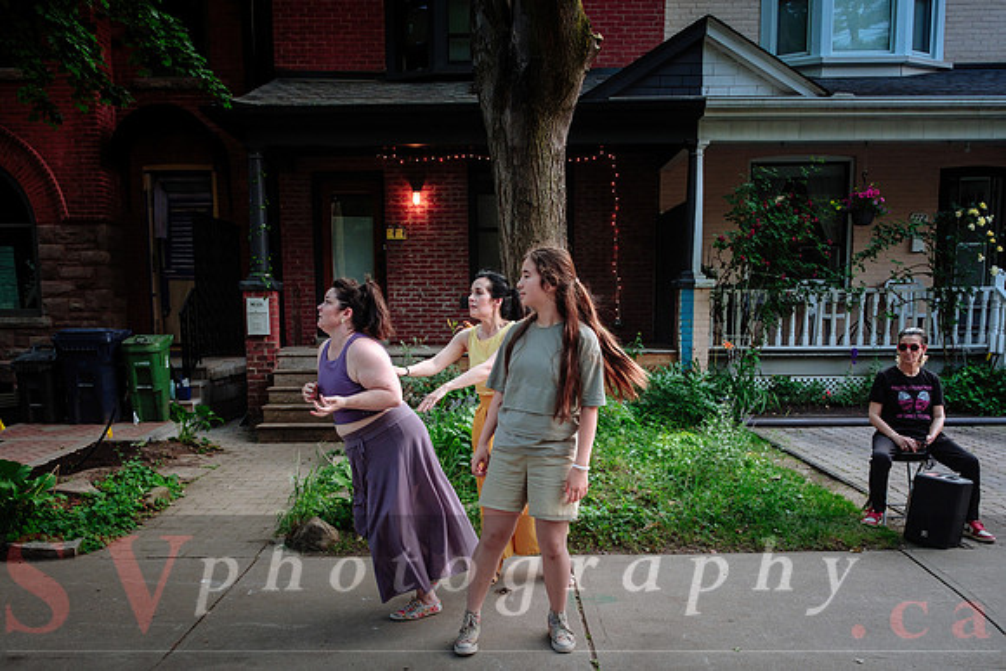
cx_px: 472
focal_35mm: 33
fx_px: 920
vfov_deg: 39.8
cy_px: 420
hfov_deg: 57.3
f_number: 1.8
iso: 500
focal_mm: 17
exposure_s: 1/400
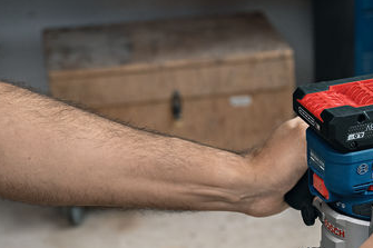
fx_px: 1015
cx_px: 334
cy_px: 275
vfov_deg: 13.7
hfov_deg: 20.4
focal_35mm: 98
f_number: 4.5
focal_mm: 41
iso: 1600
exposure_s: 1/200
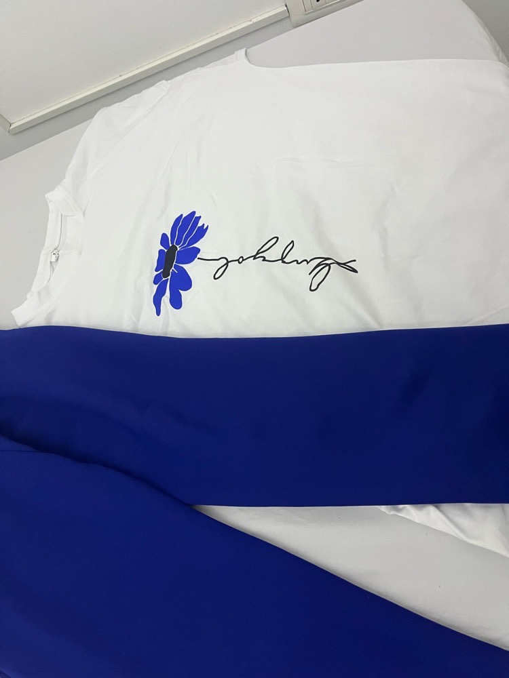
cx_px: 254
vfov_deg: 67.3
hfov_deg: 53.1
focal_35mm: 26
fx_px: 510
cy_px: 339
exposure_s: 1/50
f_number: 1.6
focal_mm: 5.1
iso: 500
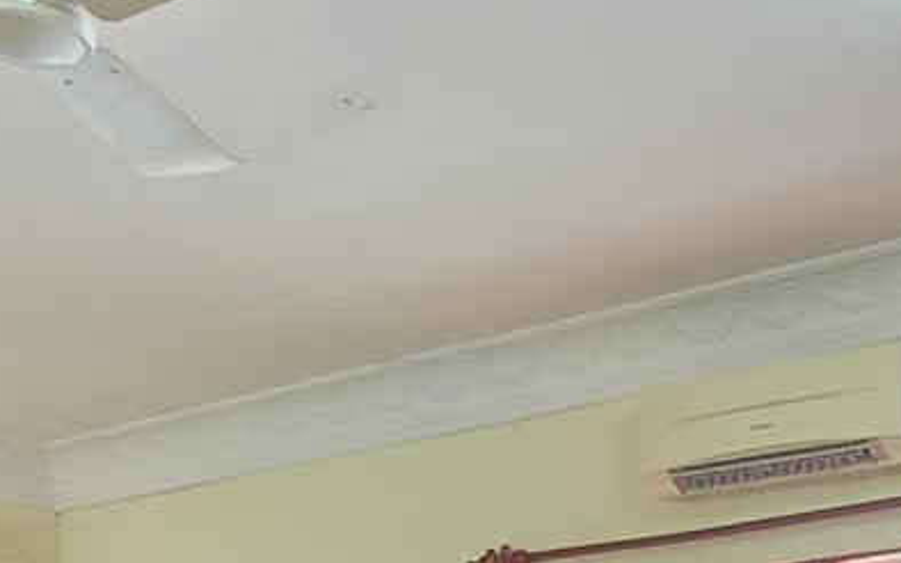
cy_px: 1186
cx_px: 805
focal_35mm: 70
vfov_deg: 14.7
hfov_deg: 28.3
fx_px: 1718
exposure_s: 1/50
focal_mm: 2.2
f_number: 2.2
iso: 500
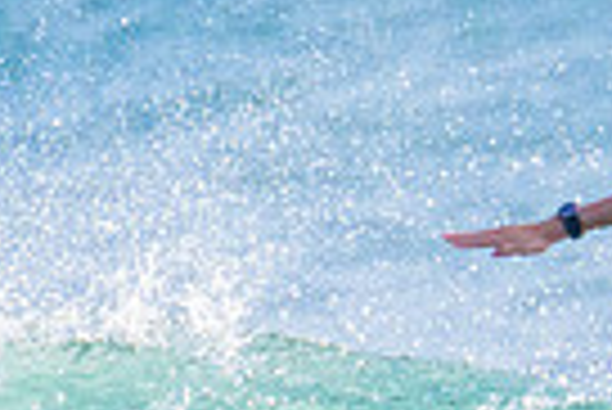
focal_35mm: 4677
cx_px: 630
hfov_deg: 0.4
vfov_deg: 0.3
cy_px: 442
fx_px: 79593
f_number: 13
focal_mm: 800
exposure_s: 1/2000
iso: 2200
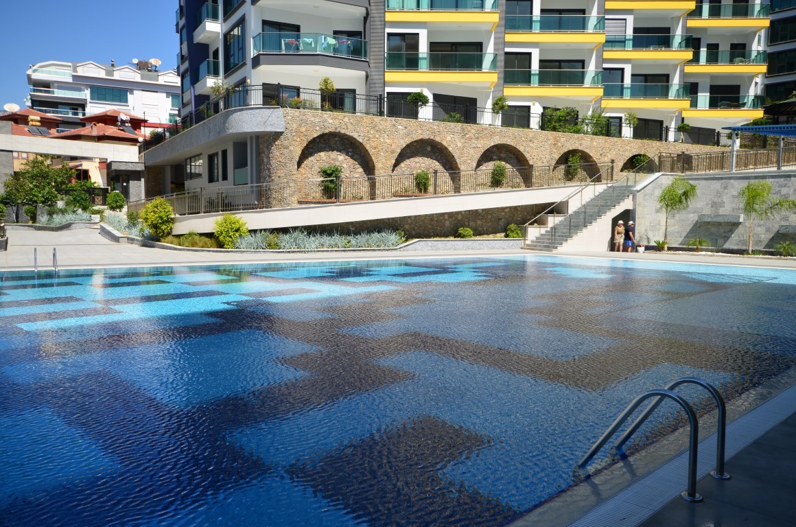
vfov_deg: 43.4
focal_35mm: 30
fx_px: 662
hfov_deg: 62.0
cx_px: 398
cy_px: 264
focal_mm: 20
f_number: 10
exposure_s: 1/320
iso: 200
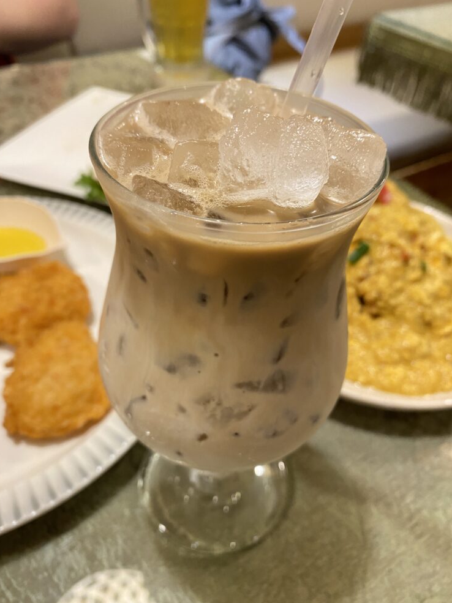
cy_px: 303
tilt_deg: -43.5
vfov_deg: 67.3
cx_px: 228
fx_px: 453
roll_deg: -5.0
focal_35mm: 26
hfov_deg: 53.0
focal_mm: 4.25
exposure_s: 1/50
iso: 250
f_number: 1.8
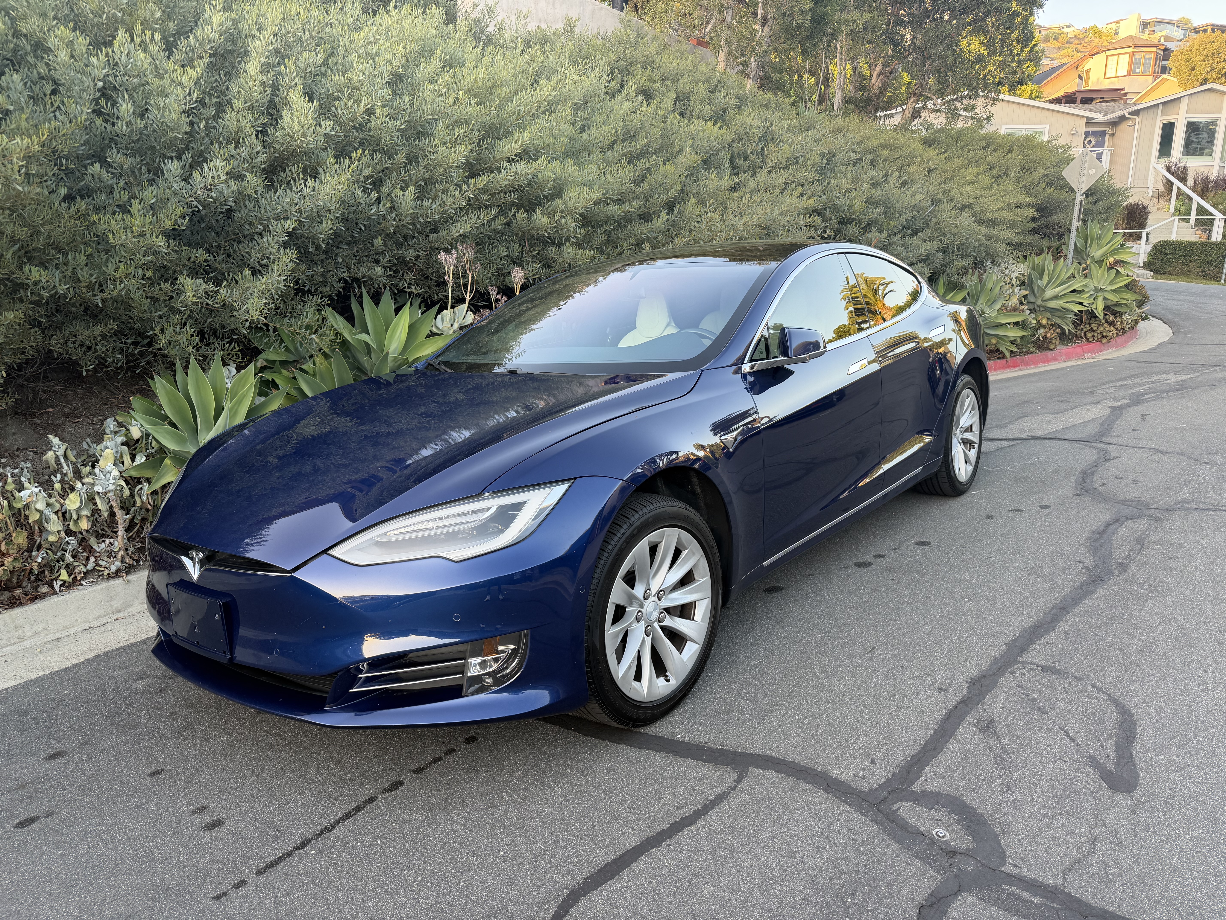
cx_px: 613
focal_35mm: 24
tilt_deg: -13.9
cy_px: 460
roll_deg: -0.1
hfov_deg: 71.6
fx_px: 850
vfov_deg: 56.8
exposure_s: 1/135
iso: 80
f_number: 1.78
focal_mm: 6.76
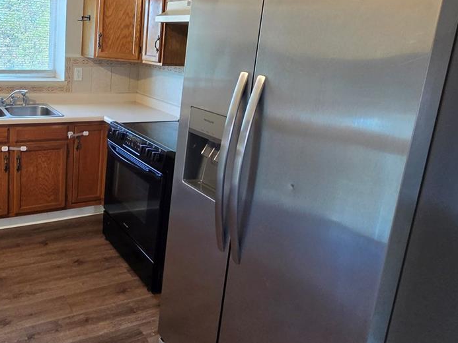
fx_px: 357
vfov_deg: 50.6
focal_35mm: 27
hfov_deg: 60.6
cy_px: 118
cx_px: 99
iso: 400
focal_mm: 2.2
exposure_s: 1/60
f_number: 2.2
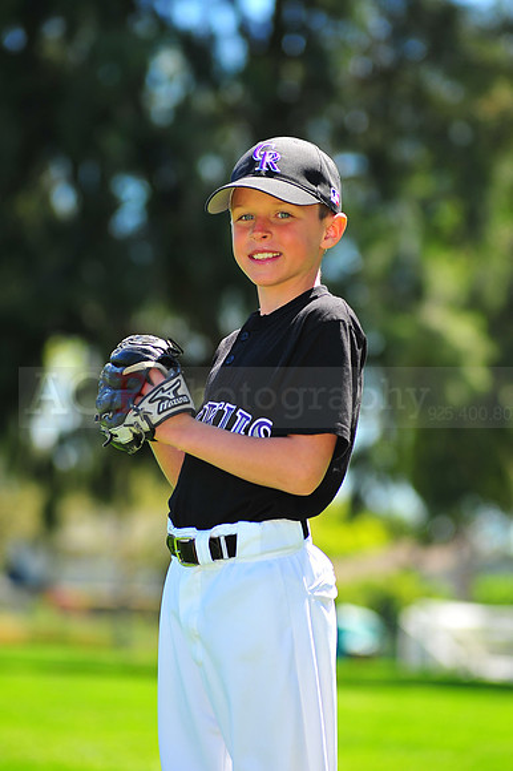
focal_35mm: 180
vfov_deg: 11.4
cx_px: 256
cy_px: 386
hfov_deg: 7.6
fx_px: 3852
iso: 200
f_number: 5
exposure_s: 1/500
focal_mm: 180
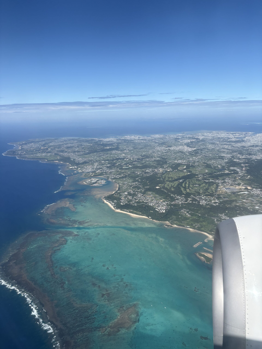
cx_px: 131
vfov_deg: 67.3
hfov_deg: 53.1
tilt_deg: -13.7
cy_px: 174
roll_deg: +1.6
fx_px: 262
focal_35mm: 26
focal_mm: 5.96
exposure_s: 1/2865
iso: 50
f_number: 1.6
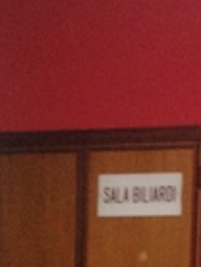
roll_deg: -2.0
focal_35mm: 162
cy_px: 402
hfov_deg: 9.2
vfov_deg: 11.6
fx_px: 1250
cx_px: 66
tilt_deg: -5.9
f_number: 2.4
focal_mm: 4.28
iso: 160
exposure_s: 1/20
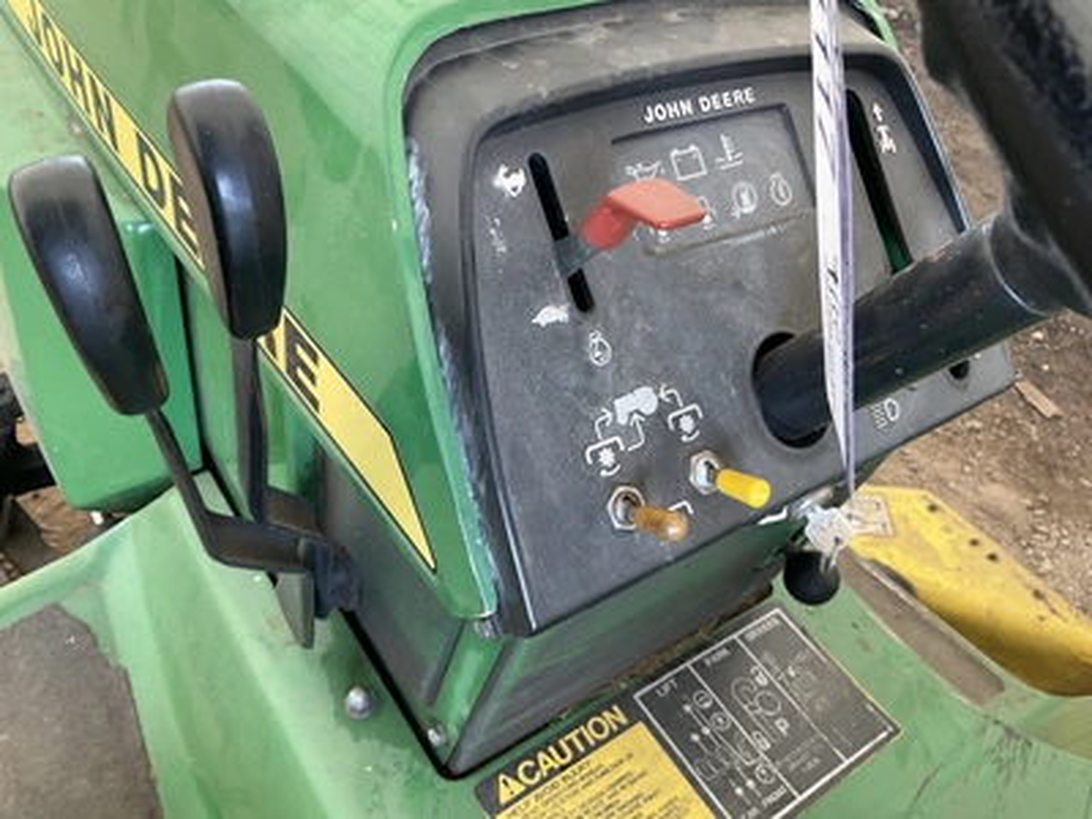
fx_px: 915
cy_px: 410
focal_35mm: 29
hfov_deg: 61.7
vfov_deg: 48.2
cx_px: 546
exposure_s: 1/78
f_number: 1.8
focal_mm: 3
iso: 64
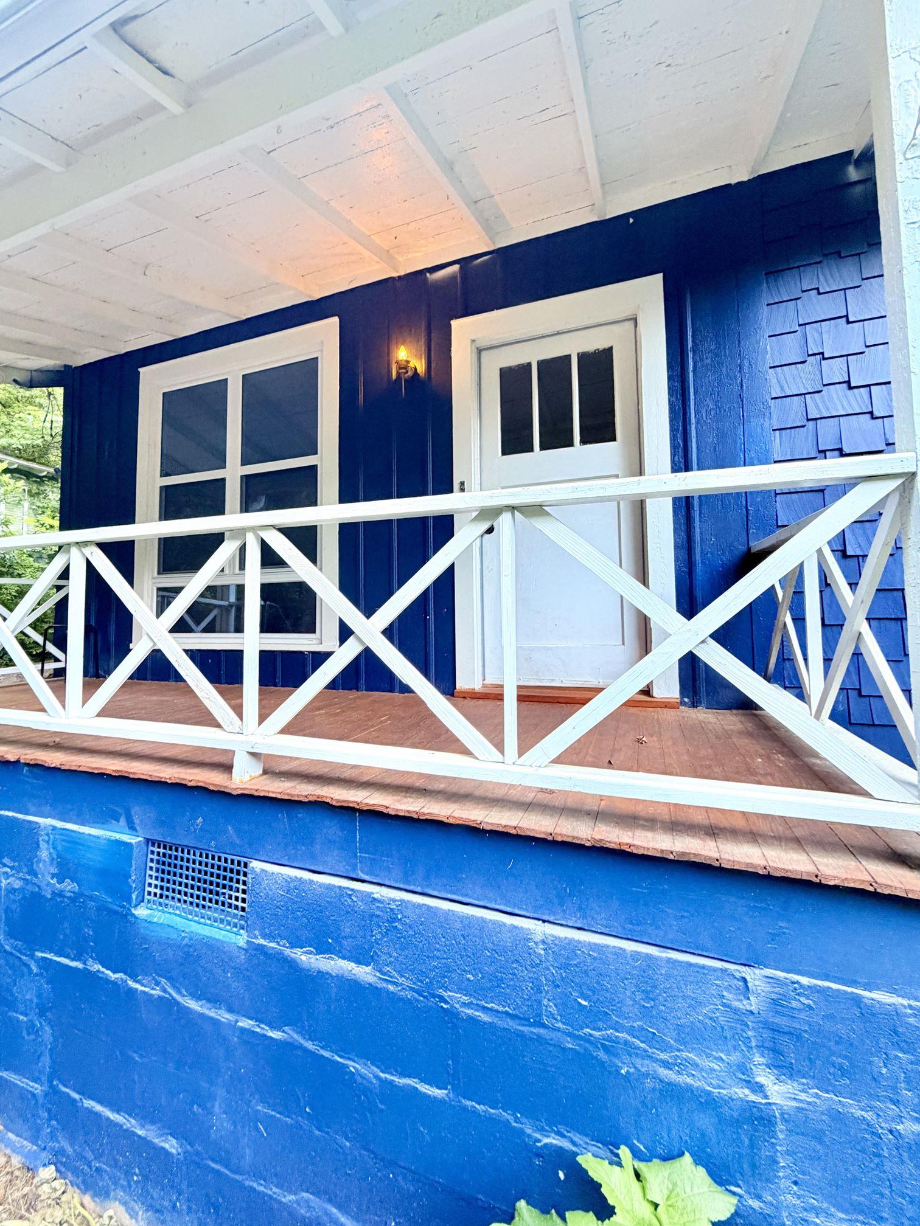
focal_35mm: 16
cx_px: 410
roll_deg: +1.2
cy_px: 594
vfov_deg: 94.5
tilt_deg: +3.7
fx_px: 567
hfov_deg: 77.8
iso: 250
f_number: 2.2
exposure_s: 1/121
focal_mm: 2.22
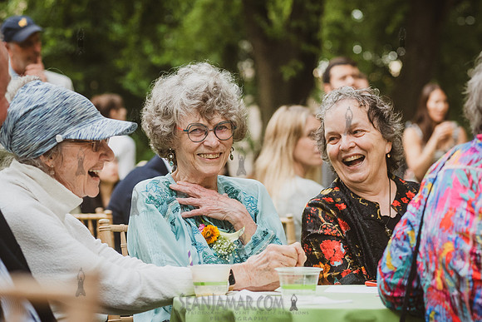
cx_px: 334
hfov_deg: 13.3
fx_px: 2067
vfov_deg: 8.9
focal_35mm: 154
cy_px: 190
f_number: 5
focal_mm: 105
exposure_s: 1/400
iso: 2000
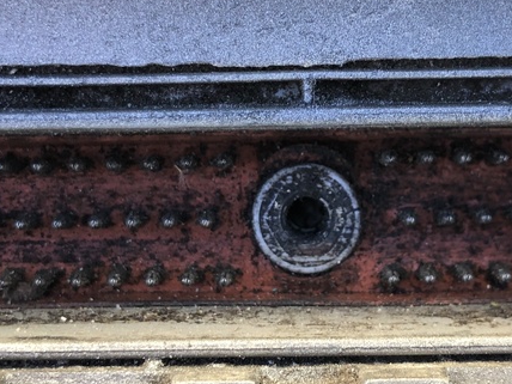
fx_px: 991
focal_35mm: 67
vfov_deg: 21.9
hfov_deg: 29.0
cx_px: 273
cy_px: 157
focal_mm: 4
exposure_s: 1/40
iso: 25
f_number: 1.8
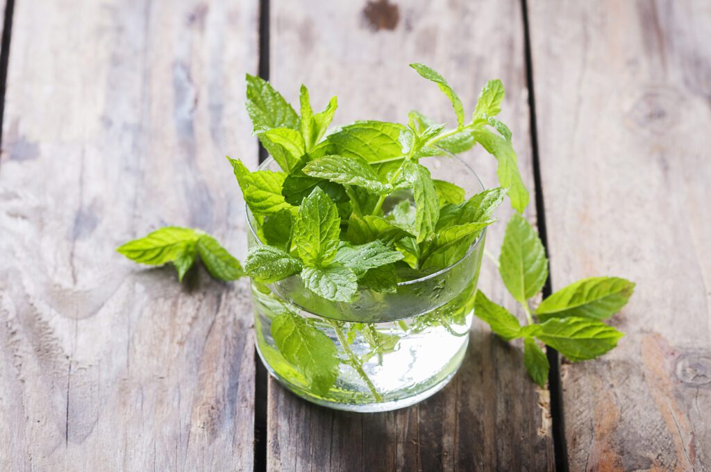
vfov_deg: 8.7
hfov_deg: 13.1
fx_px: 3107
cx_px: 356
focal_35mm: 158
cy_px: 236
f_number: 7.1
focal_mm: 105
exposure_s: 1/125
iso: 200
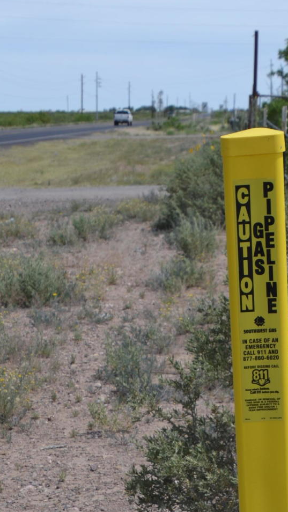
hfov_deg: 11.8
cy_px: 383
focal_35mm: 102
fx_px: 1385
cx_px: 224
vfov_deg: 20.8
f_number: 8
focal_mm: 31
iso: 100
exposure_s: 1/250
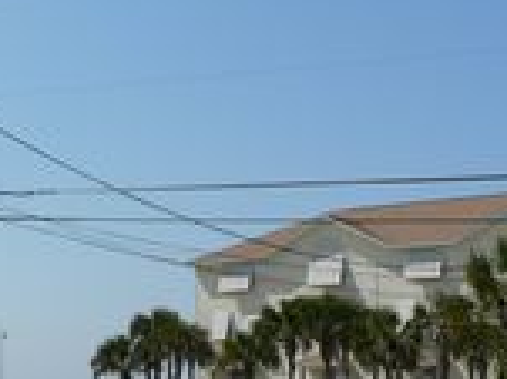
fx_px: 1288
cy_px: 426
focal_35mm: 88
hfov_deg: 22.2
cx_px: 168
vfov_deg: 16.2
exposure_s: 1/500
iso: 80
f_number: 5.6
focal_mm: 6
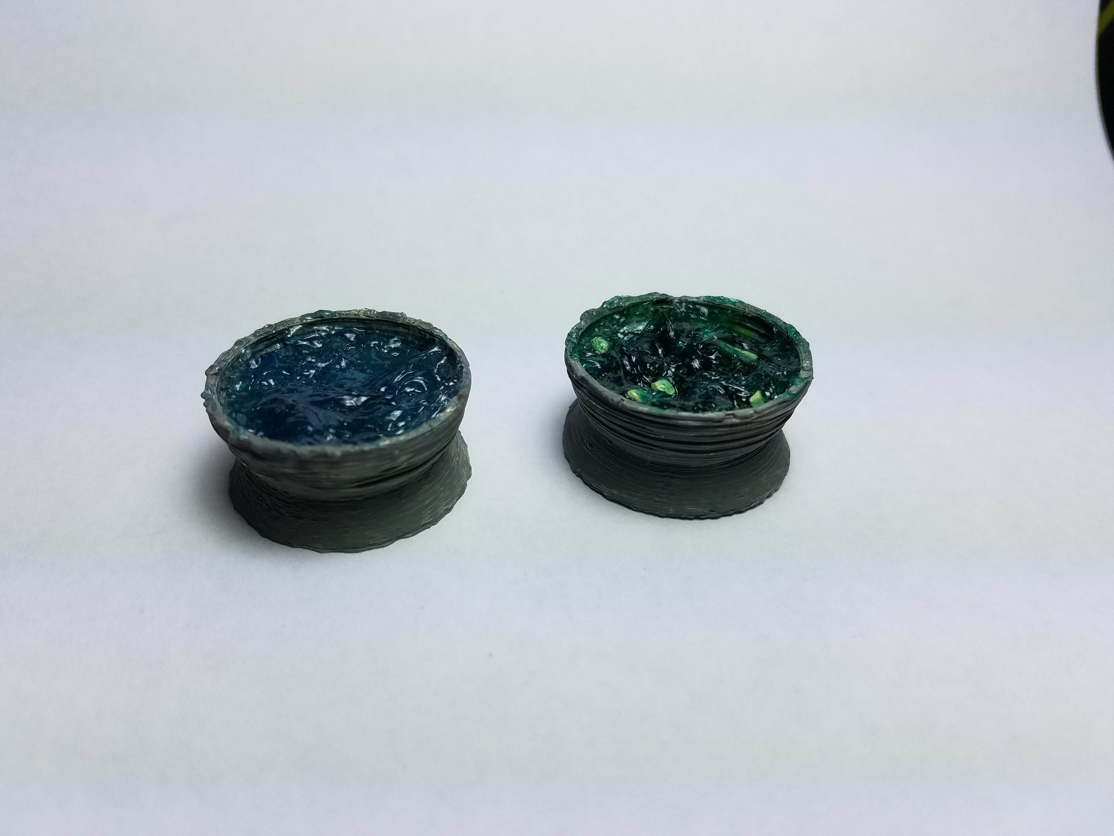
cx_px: 557
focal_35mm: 26
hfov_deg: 67.3
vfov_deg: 53.1
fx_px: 837
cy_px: 418
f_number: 1.7
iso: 50
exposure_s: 1/858
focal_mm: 4.2
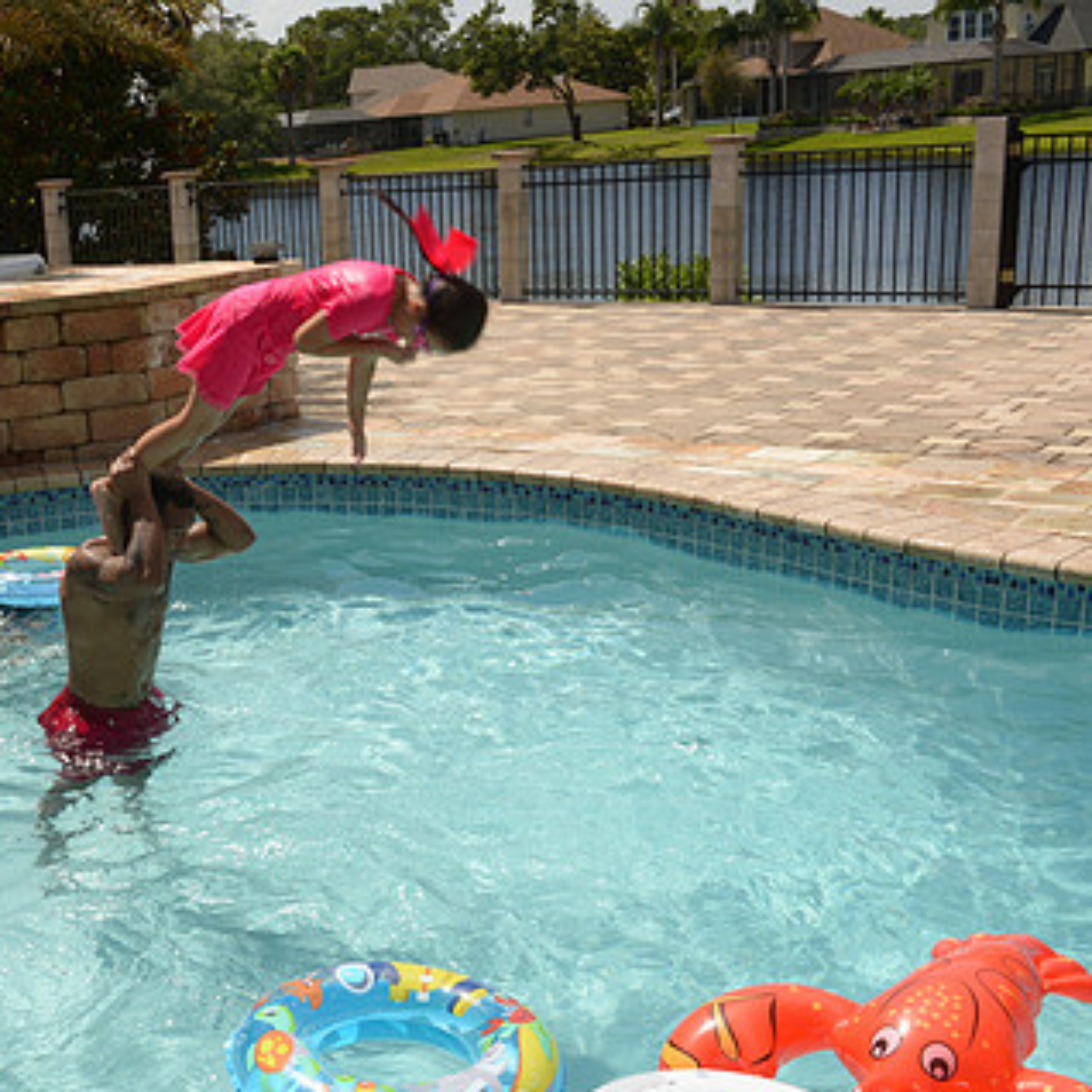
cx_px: 155
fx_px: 1606
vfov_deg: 37.5
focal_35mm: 45
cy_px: 582
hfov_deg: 35.8
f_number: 13
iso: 140
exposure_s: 1/160
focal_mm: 29
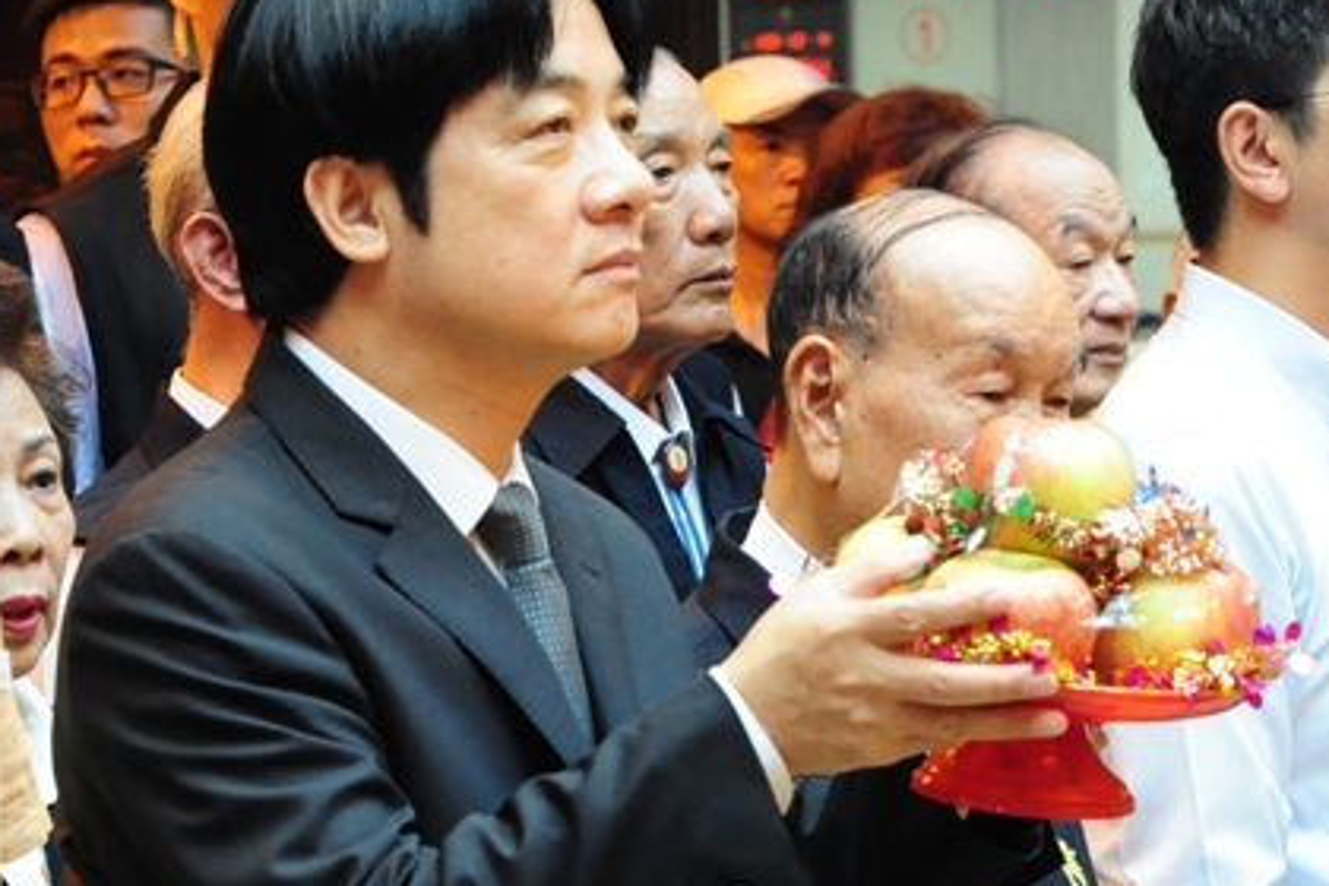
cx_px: 566
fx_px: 6755
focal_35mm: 183
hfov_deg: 11.2
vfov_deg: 7.5
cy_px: 430
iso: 4000
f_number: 6.3
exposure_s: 1/125
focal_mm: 75
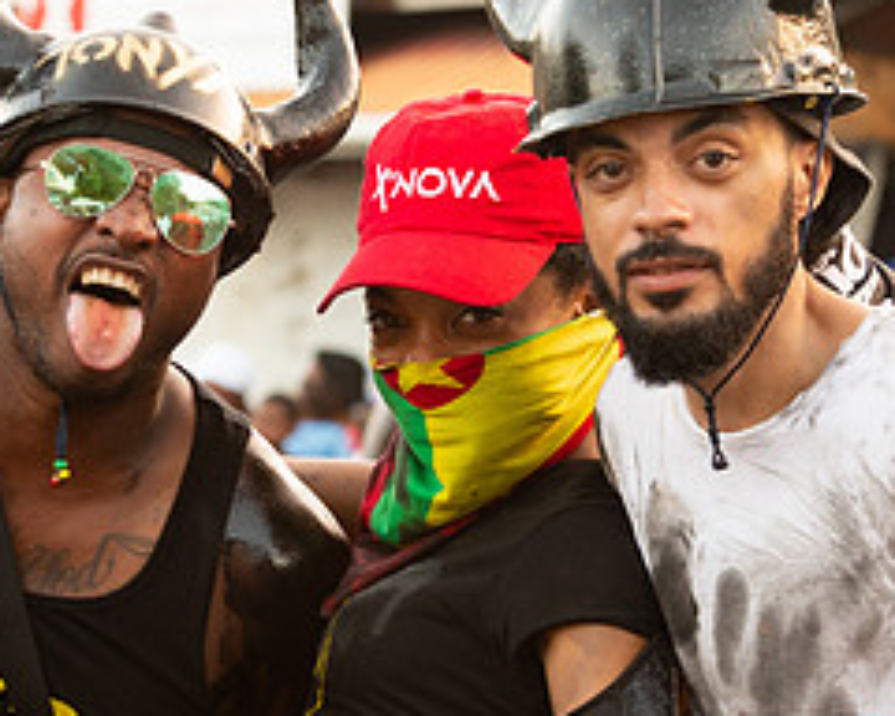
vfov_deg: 7.9
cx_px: 339
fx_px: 5165
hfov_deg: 9.9
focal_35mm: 195
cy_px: 429
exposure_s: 1/200
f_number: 5
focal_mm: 86
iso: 1250
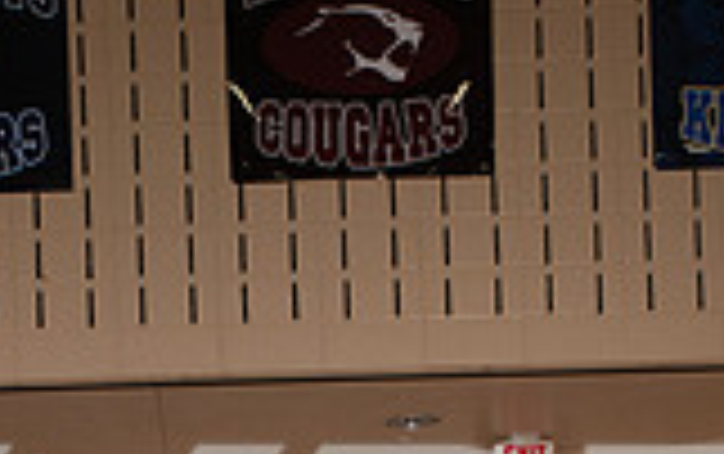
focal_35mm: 91
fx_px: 1797
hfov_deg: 22.7
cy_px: 904
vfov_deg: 12.7
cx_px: 229
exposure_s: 1/320
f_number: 7.1
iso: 320
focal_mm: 32
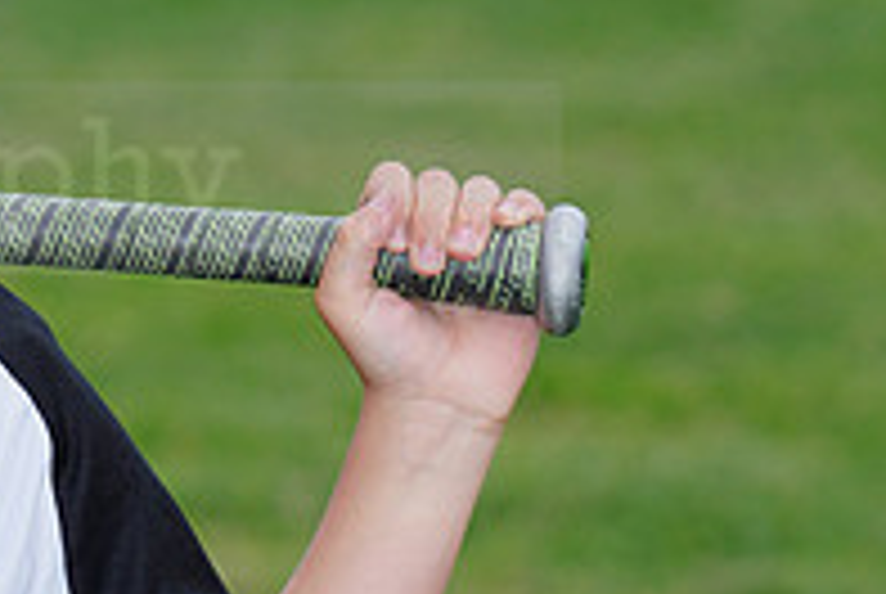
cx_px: -310
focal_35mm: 588
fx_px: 14493
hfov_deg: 3.5
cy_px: 142
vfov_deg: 2.3
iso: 200
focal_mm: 200
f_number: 8
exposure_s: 1/200
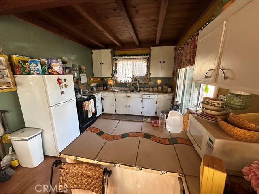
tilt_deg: -12.7
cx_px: 130
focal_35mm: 14
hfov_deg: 102.1
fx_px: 105
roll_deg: +0.8
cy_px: 97
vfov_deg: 85.7
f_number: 2.2
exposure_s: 1/60
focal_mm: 2.22
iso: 320
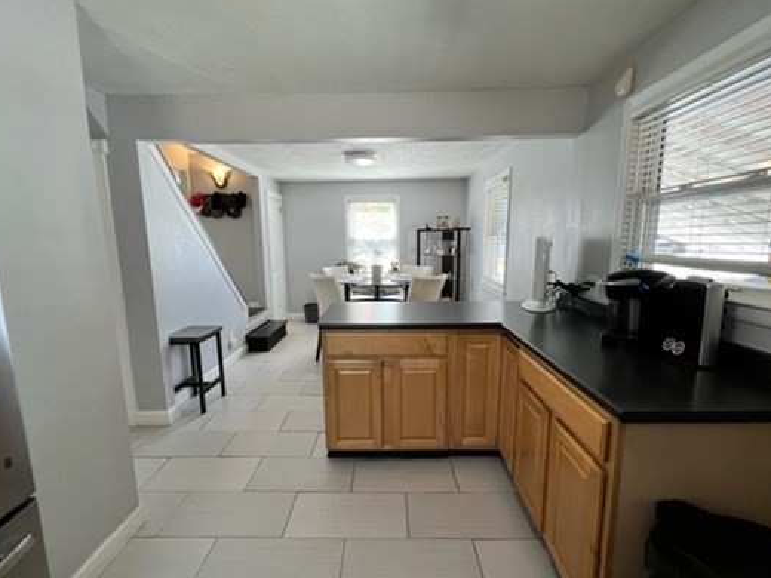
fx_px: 334
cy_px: 295
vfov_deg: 81.7
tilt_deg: -9.7
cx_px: 383
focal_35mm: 15
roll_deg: +0.3
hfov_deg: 98.2
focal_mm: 1.57
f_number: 1.8
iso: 125
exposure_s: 1/120
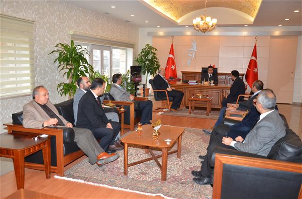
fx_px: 276
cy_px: 100
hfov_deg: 57.4
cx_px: 151
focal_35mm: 33
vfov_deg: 39.7
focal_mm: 22
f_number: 5.6
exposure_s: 1/60
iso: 400
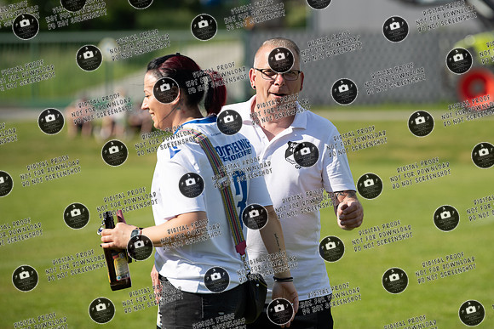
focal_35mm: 202
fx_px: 2776
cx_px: 303
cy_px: 127
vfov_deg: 6.8
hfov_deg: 10.2
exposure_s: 1/1600
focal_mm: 165
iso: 140
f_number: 3.5
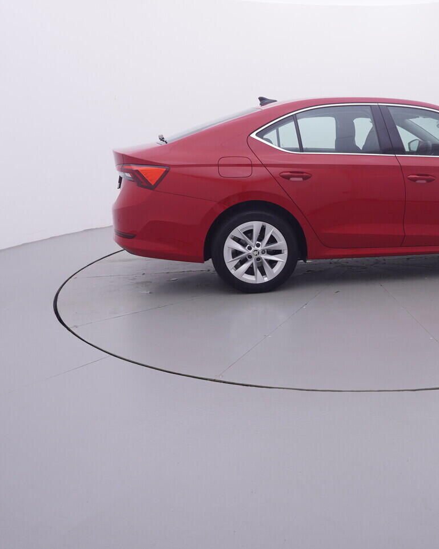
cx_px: 342
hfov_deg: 44.2
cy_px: 274
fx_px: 515
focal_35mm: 32
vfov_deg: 56.1
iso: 200
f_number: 5
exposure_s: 1/80
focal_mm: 15
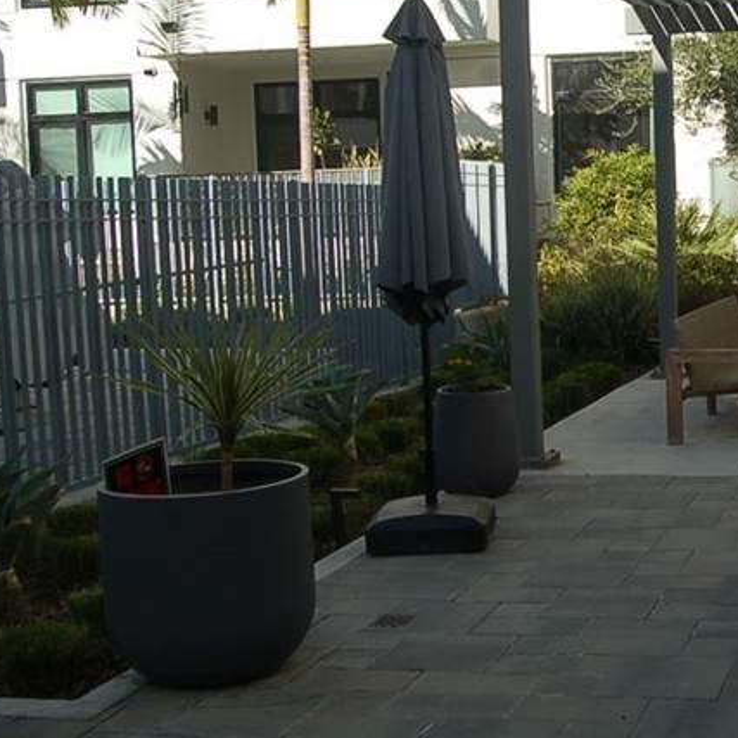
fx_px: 1327
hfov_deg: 28.0
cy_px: 289
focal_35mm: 55
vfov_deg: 31.0
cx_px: 831
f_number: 8
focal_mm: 18
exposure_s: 1/250
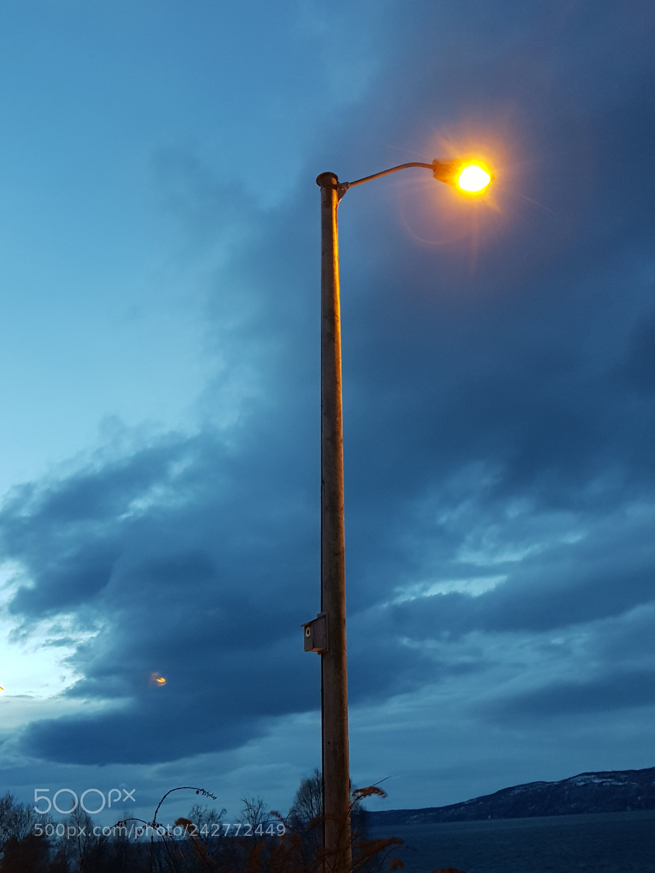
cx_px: 328
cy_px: 436
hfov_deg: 53.1
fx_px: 656
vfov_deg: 67.3
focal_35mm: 26
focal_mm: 4.2
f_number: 1.7
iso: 250
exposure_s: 1/10
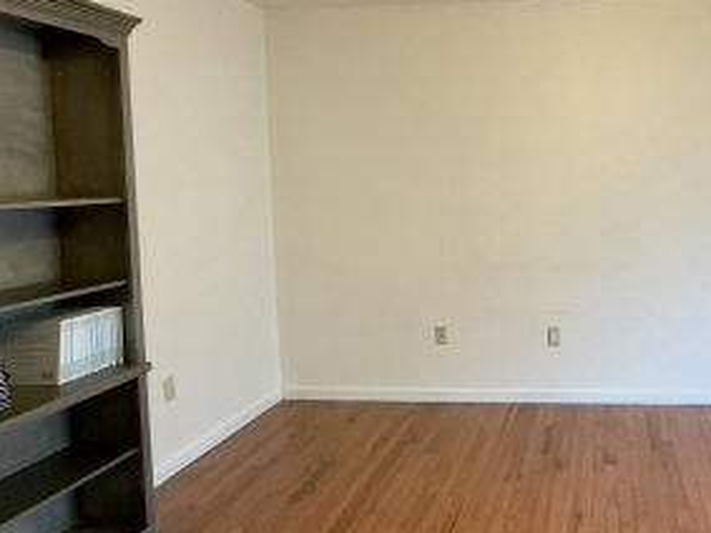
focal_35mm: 33
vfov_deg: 42.8
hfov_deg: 52.3
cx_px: 554
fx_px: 678
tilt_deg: -3.6
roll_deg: +1.0
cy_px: 221
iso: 250
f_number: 2.2
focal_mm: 2.22
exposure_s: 1/60
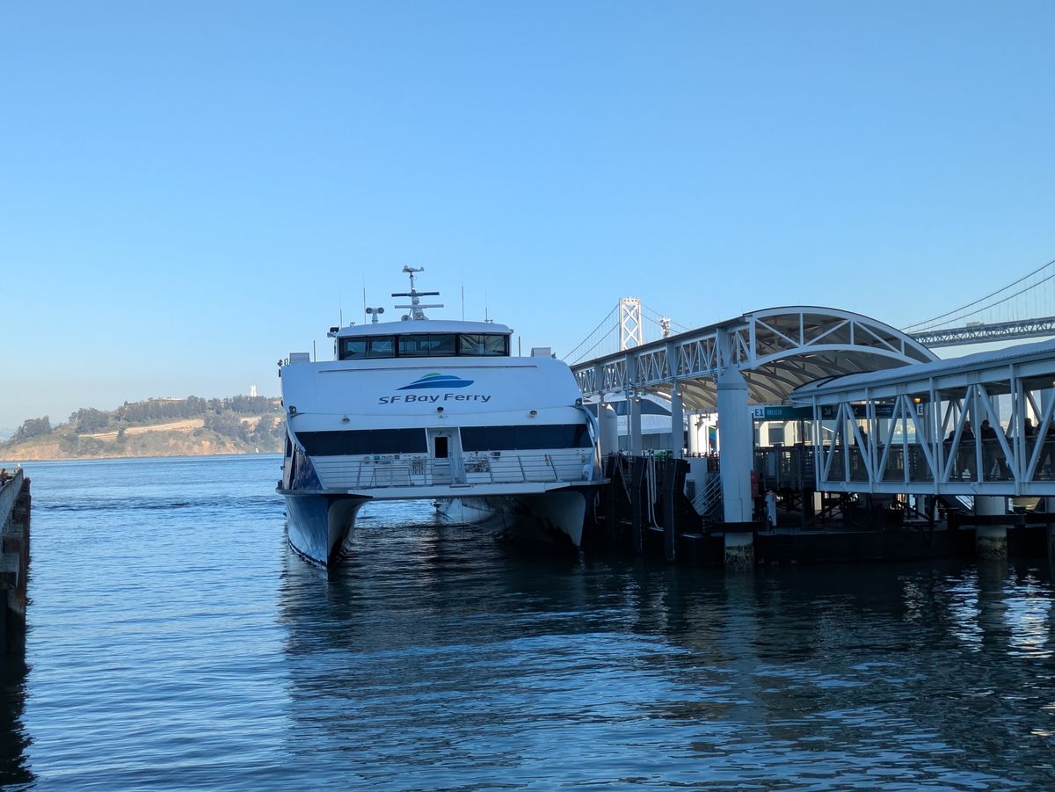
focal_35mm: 51
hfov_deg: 37.5
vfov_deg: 28.6
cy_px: 396
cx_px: 528
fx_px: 1555
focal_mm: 5.43
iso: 51
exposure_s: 1/1736
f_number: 1.89
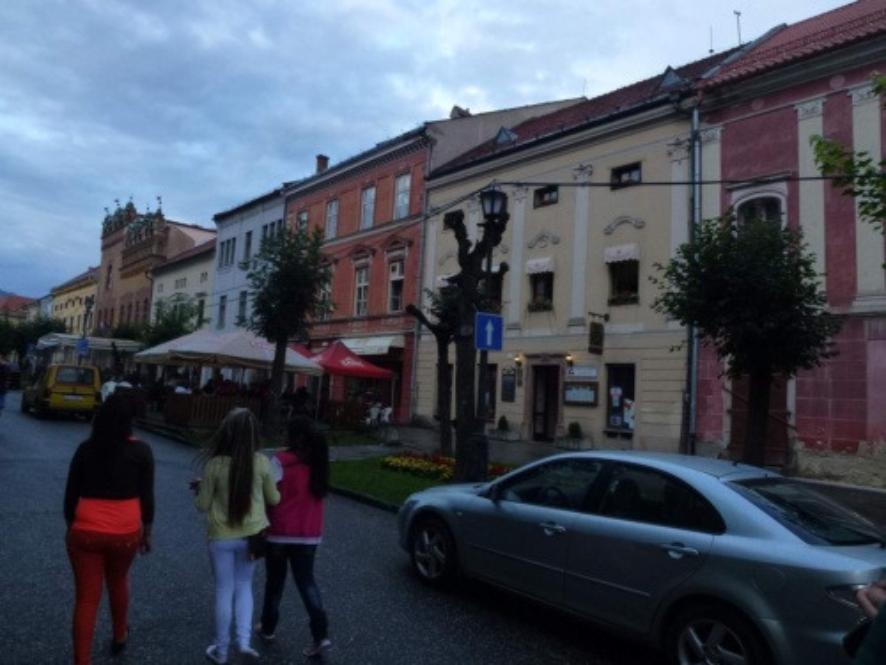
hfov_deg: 71.6
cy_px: 332
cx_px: 443
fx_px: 614
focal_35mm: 24
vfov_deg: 56.8
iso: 160
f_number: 3.3
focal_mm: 4.3
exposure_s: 1/100
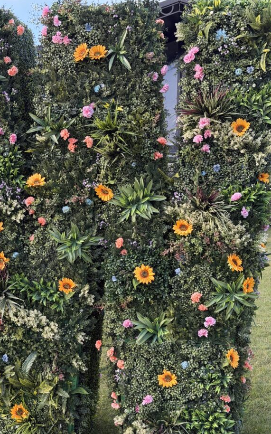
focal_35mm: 57
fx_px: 674
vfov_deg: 35.7
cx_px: 117
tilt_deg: -4.9
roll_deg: -0.1
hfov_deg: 22.7
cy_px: 238
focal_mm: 6.76
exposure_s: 1/276
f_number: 1.78
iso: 80
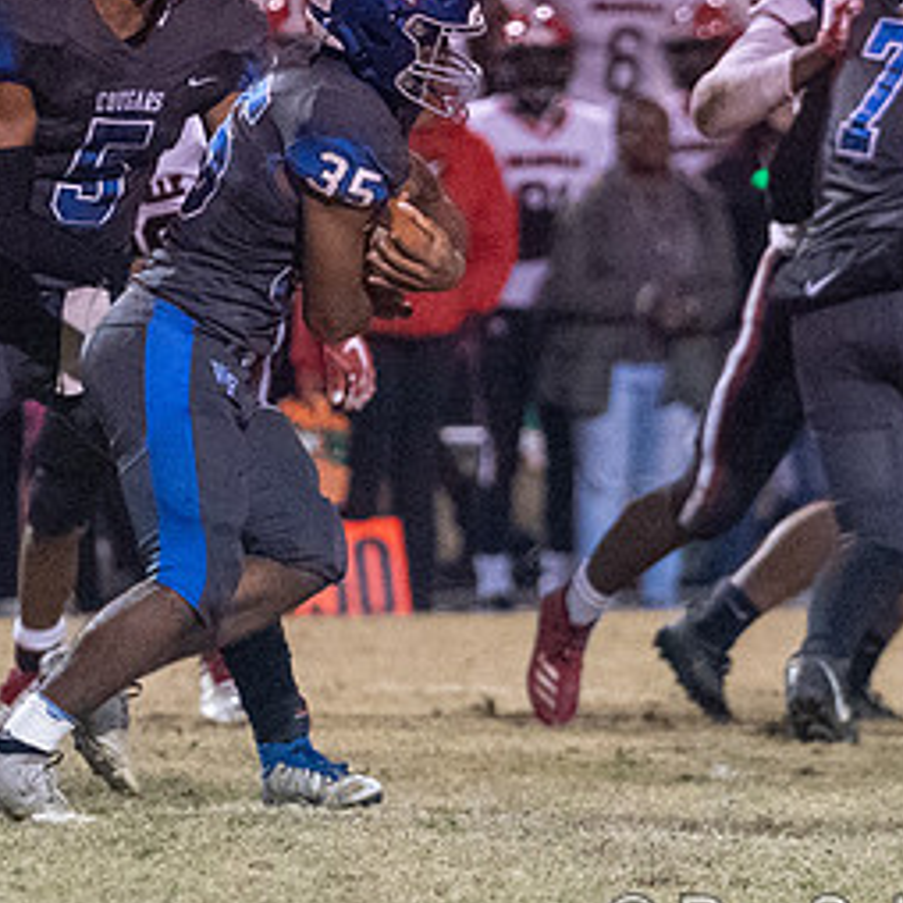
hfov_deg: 2.5
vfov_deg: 2.5
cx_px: 494
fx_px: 20541
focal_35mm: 696
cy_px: 341
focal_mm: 198
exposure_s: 1/800
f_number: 2.8
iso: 8000
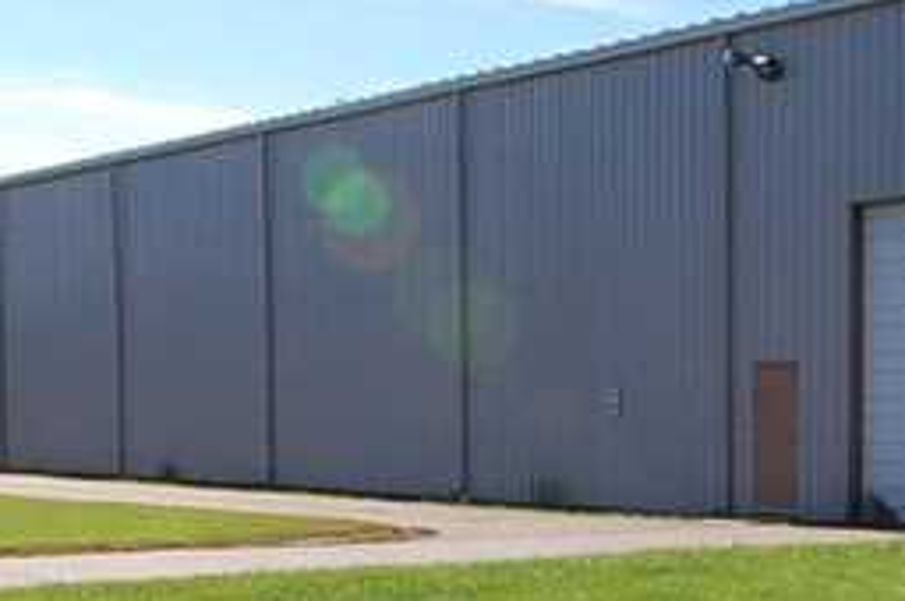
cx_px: 647
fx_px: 4519
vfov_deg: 7.6
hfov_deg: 11.4
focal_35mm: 180
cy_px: 587
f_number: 9
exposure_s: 1/320
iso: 200
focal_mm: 24
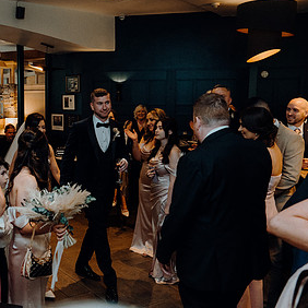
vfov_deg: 40.0
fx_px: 423
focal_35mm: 42
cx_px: 55
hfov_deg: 38.3
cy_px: 152
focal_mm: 24
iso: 2500
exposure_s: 1/160
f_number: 3.5
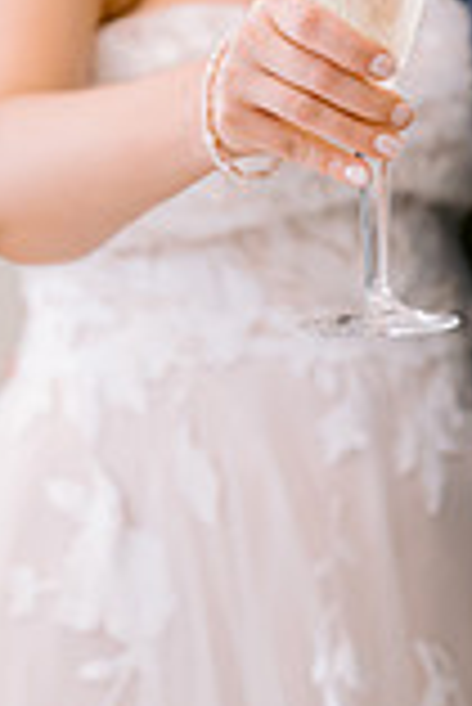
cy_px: -13
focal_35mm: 143
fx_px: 2806
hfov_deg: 9.6
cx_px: 414
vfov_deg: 14.1
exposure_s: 1/125
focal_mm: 50
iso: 1000
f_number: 2
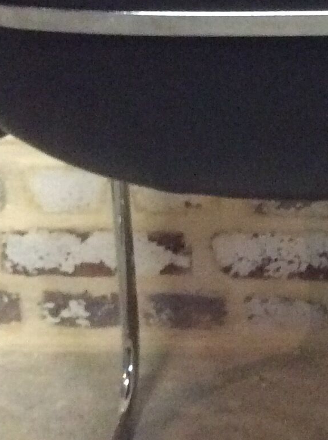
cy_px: 98
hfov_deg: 13.7
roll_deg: +1.2
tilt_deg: -19.0
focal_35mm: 107
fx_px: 1355
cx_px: 305
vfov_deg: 18.3
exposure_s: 1/17
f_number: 2.4
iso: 500
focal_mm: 3.3
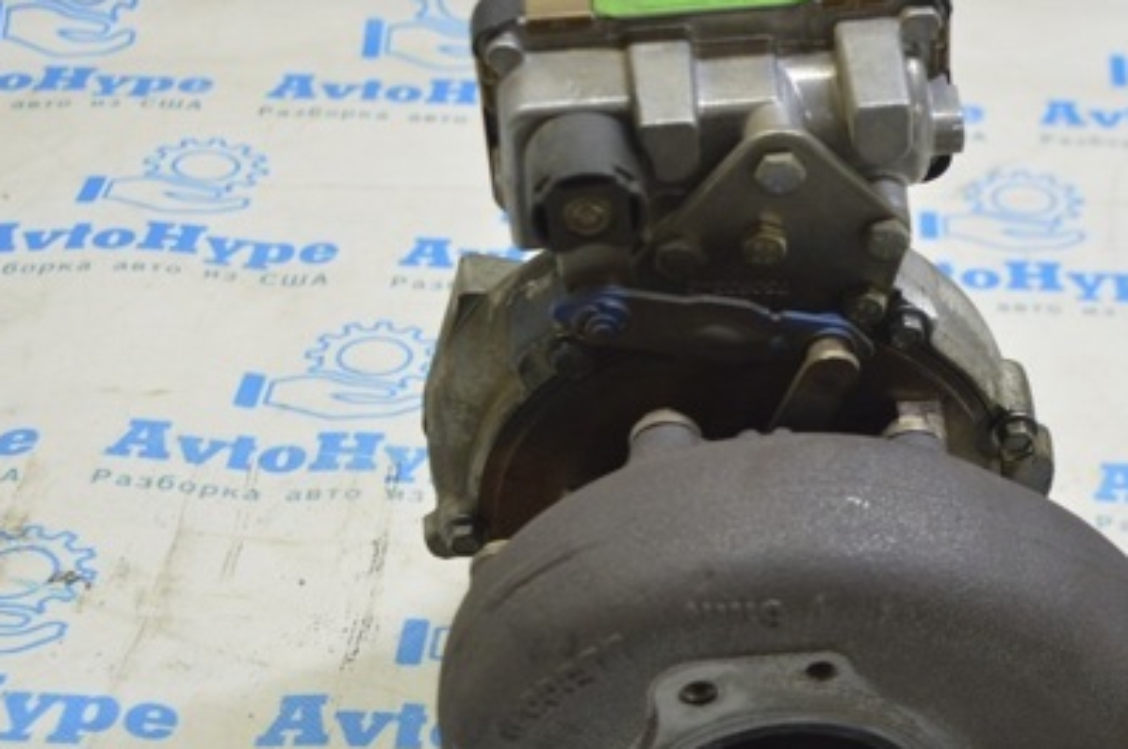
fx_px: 2410
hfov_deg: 25.9
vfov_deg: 17.6
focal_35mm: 77
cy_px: 505
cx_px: 882
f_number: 5.6
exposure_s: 1/20
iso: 400
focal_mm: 32
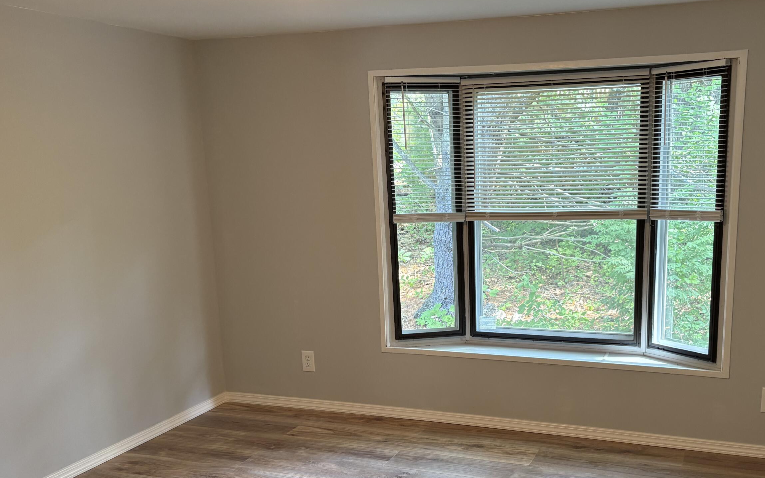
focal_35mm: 36
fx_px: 750
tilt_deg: -12.0
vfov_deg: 35.0
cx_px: 473
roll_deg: +3.2
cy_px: 317
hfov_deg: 53.5
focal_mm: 5.96
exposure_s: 1/60
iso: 125
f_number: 1.6
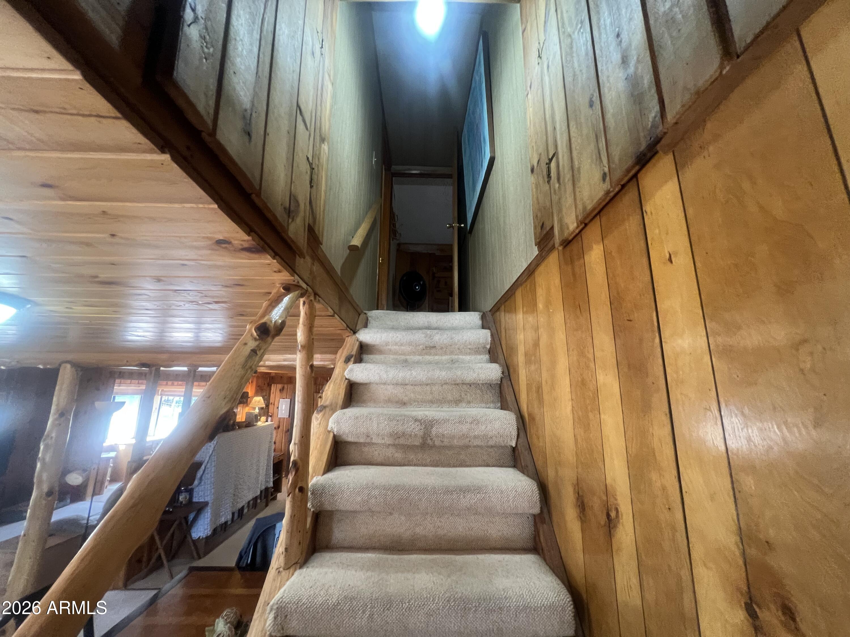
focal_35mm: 13
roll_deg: -0.8
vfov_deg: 89.9
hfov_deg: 106.2
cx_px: 425
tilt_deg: +11.6
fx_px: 319
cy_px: 318
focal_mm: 1.57
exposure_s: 1/60
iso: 320
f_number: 1.8
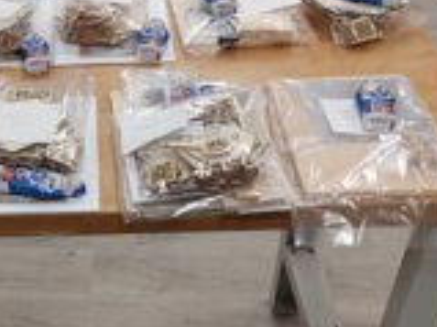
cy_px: 264
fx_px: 795
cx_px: 36
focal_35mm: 63
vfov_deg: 22.9
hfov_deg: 29.4
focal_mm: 5.23
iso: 100
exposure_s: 1/100
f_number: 1.8
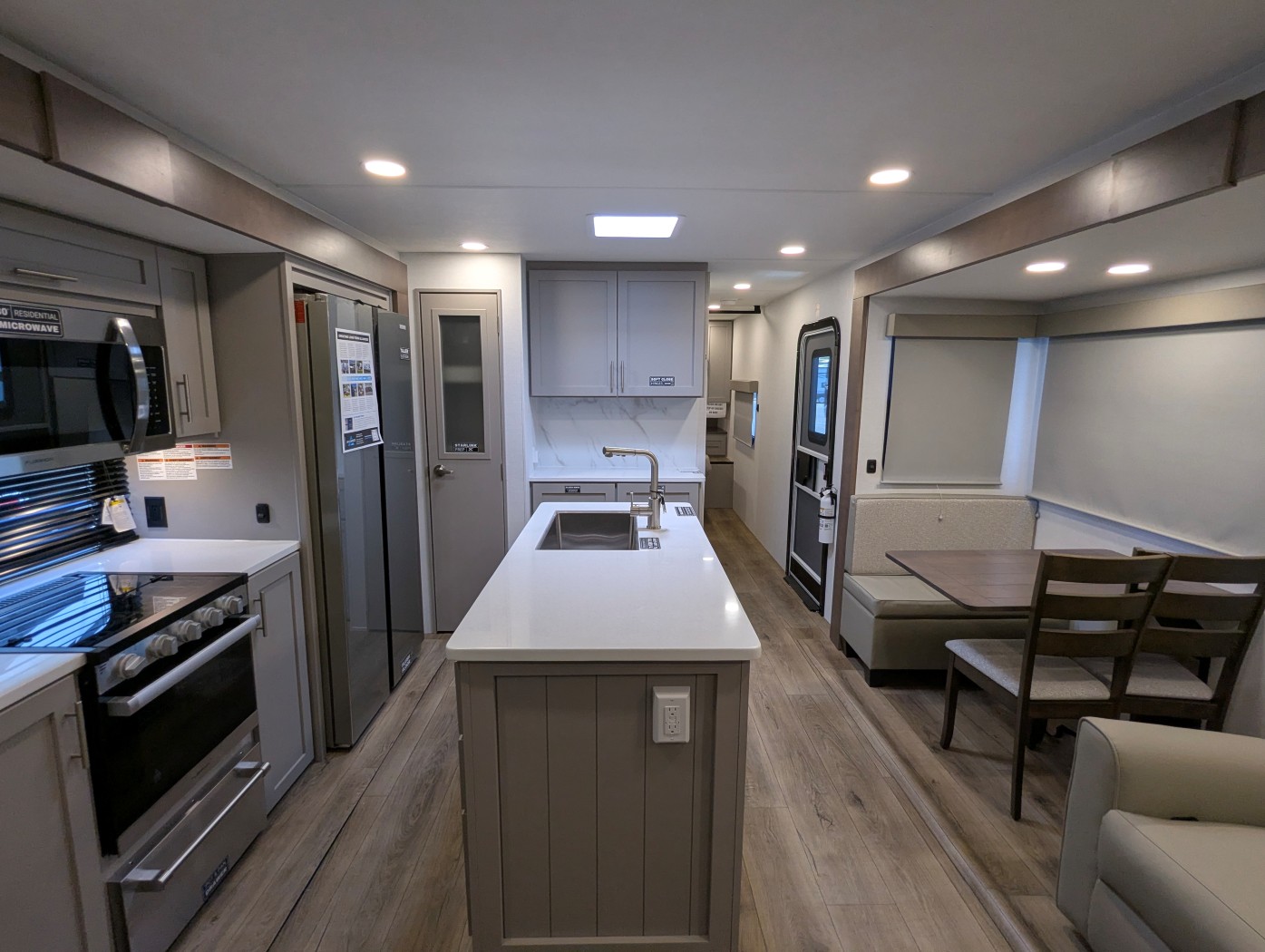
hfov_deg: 94.4
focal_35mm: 16
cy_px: 476
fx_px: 585
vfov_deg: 78.2
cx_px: 632
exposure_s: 1/130
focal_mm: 2.35
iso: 176
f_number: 2.2
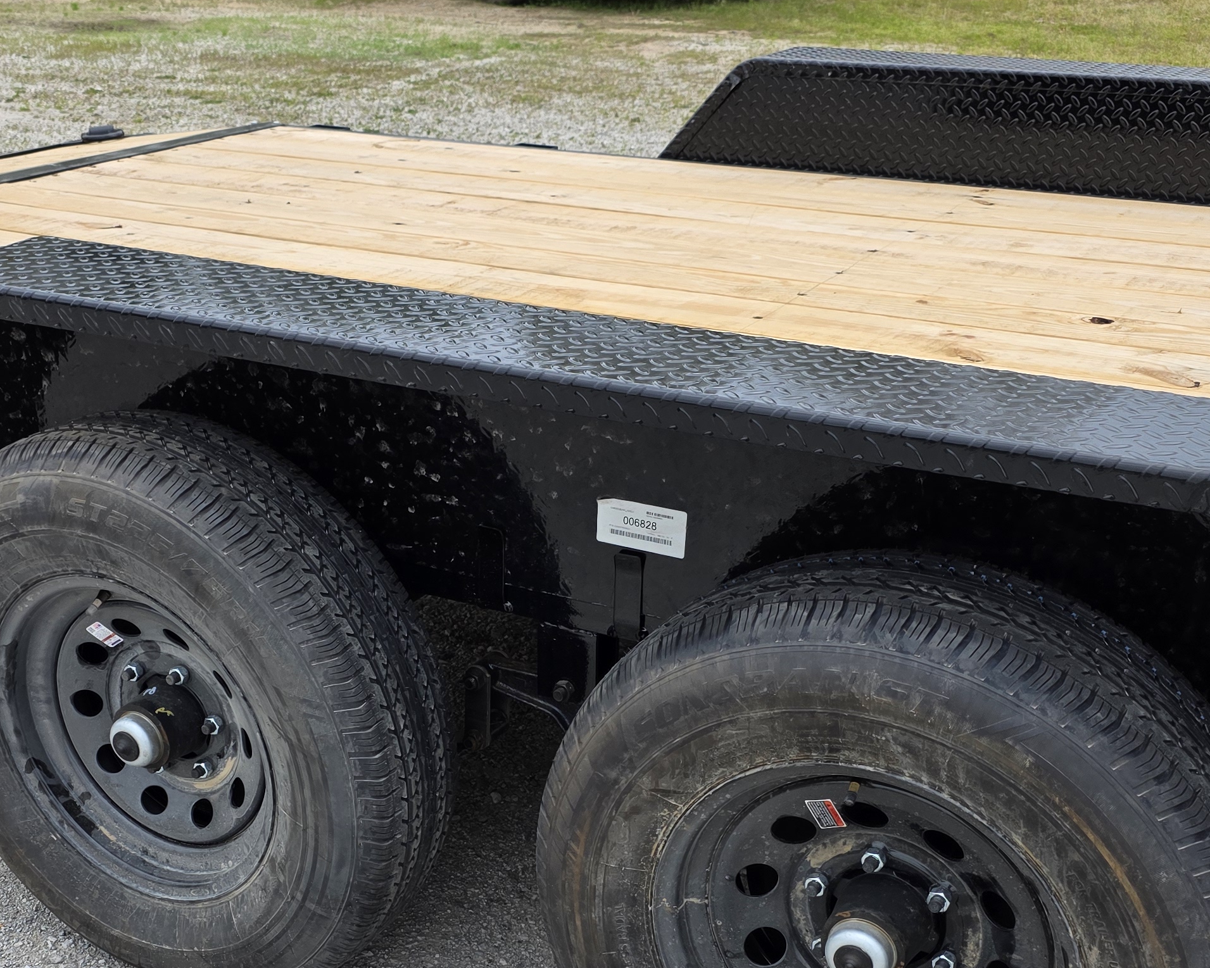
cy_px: 758
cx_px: 496
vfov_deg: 31.4
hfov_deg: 39.4
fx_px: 1683
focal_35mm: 47
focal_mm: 6.3
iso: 80
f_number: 1.7
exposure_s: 1/1395
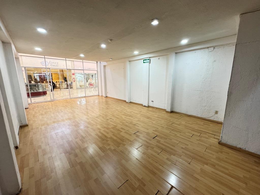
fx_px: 105
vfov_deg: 85.7
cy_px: 98
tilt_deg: -9.7
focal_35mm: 14
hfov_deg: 102.1
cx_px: 130
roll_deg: +0.0
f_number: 2.2
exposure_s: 1/60
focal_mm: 2.22
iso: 400
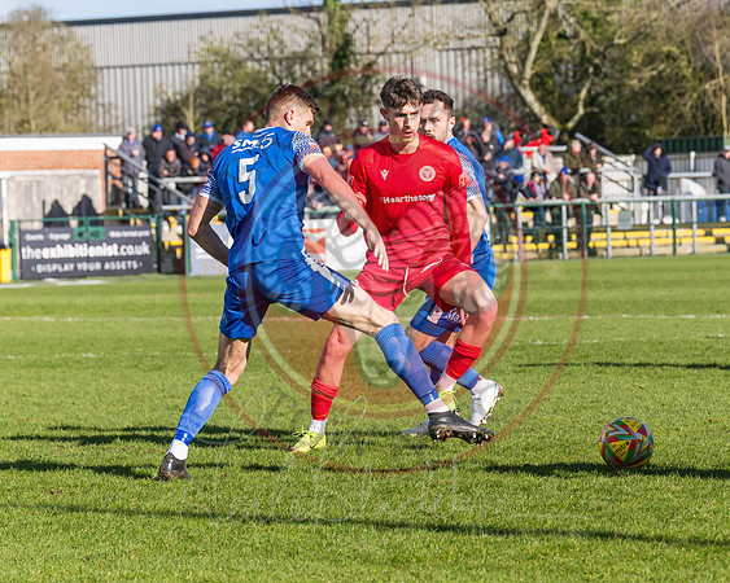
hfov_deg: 10.2
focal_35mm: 189
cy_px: 315
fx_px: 4082
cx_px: 470
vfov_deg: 8.2
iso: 200
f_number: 4
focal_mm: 78
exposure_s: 1/3200
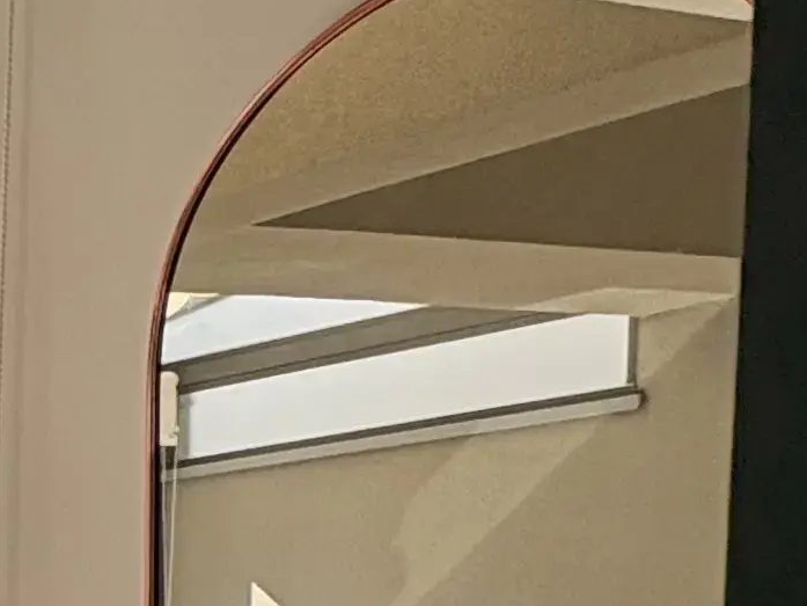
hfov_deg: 16.0
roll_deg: +2.7
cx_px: -983
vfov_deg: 16.5
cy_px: 932
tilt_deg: -5.5
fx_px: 1889
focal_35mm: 81
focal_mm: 2.22
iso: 64
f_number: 2.2
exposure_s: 1/525
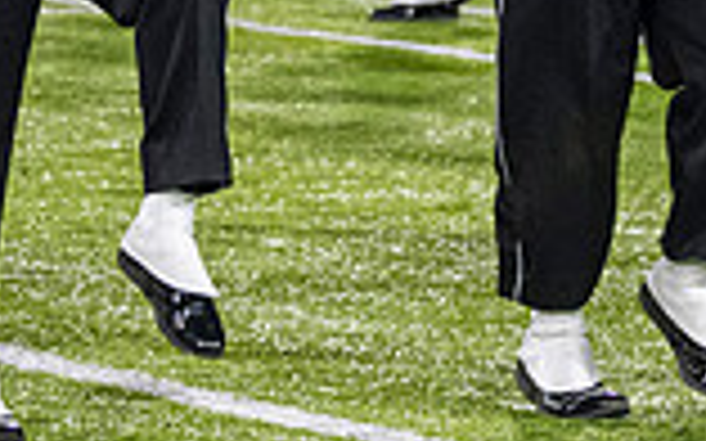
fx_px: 7617
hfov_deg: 5.3
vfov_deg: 3.3
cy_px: -315
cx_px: 661
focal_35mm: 396
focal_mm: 70
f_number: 2.8
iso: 1000
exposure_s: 1/500
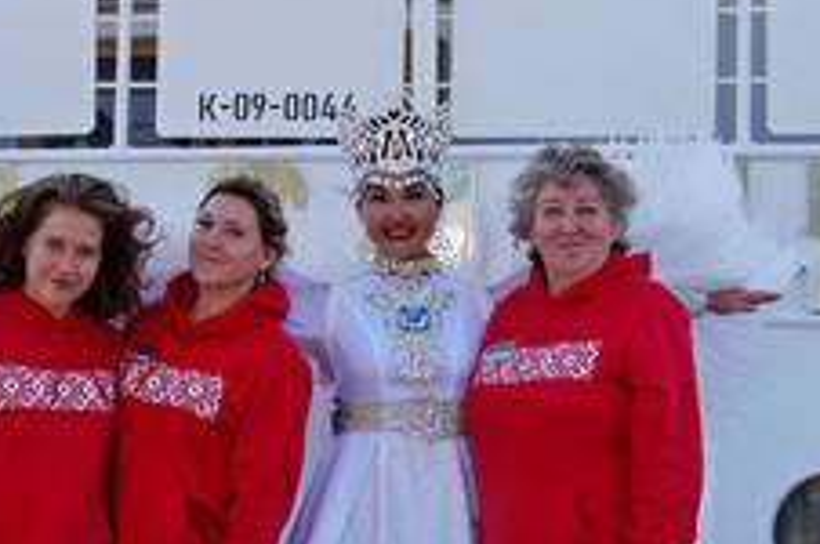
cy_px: 453
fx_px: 1933
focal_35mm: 85
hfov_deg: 23.9
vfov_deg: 15.9
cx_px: 370
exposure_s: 1/125
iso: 100
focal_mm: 20
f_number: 8
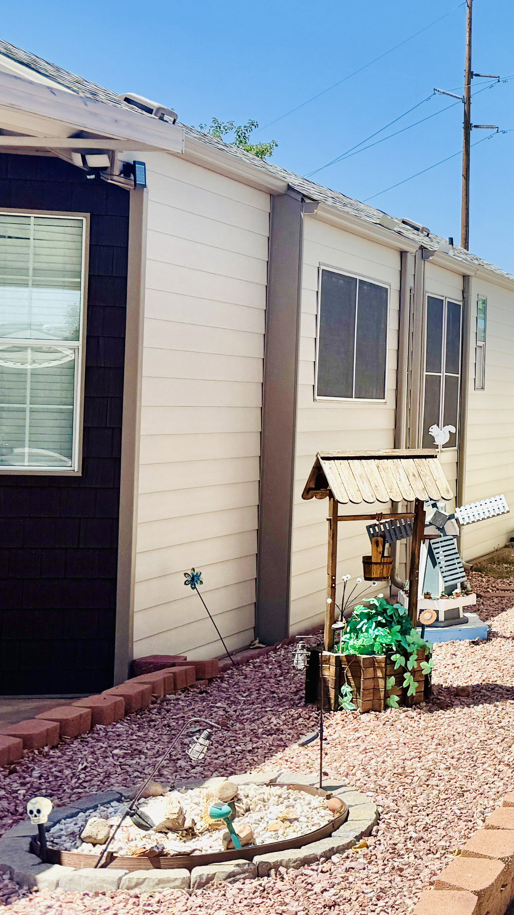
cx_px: 872
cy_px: 408
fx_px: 1333
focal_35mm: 55
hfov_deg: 18.2
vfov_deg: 37.8
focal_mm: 6.76
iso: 80
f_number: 1.78
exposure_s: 1/5348
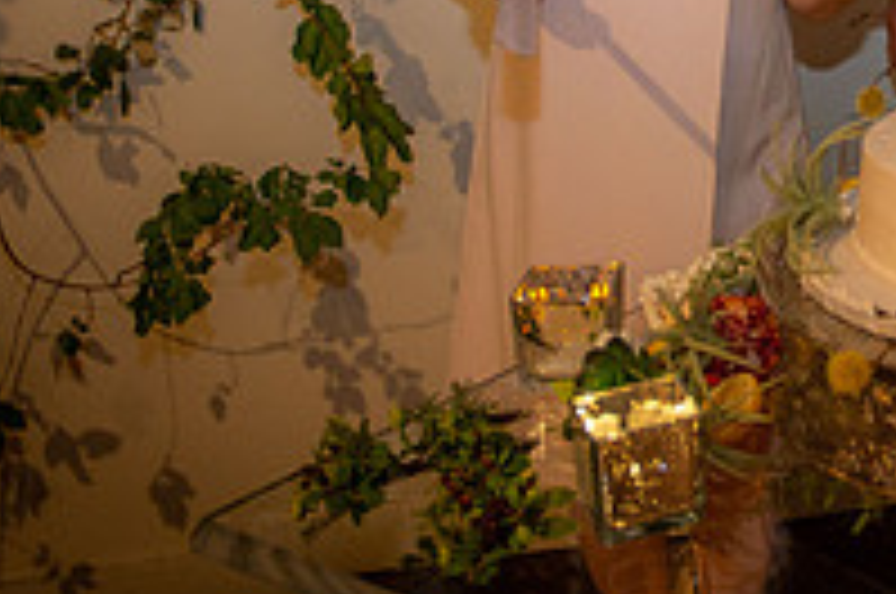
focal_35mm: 70
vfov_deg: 18.0
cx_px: 1054
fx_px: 1739
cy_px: -198
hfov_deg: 26.0
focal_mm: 24
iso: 1600
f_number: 2.8
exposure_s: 1/50
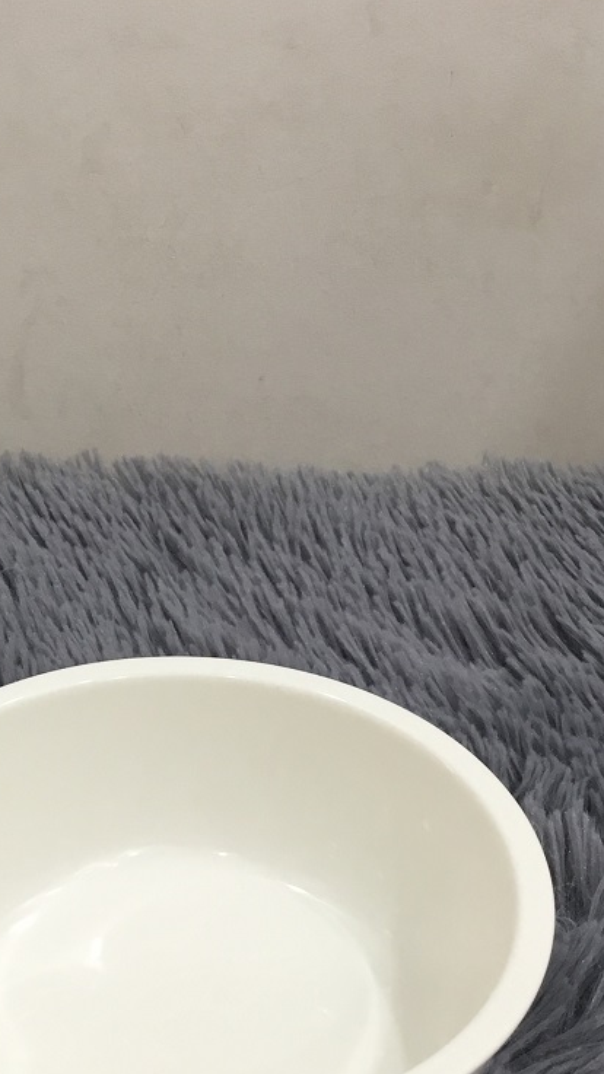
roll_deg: -0.1
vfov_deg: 37.1
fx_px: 1568
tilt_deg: -38.1
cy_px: 788
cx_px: 191
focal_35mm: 55
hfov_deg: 21.7
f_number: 2.4
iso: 64
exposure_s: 1/33
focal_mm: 3.3
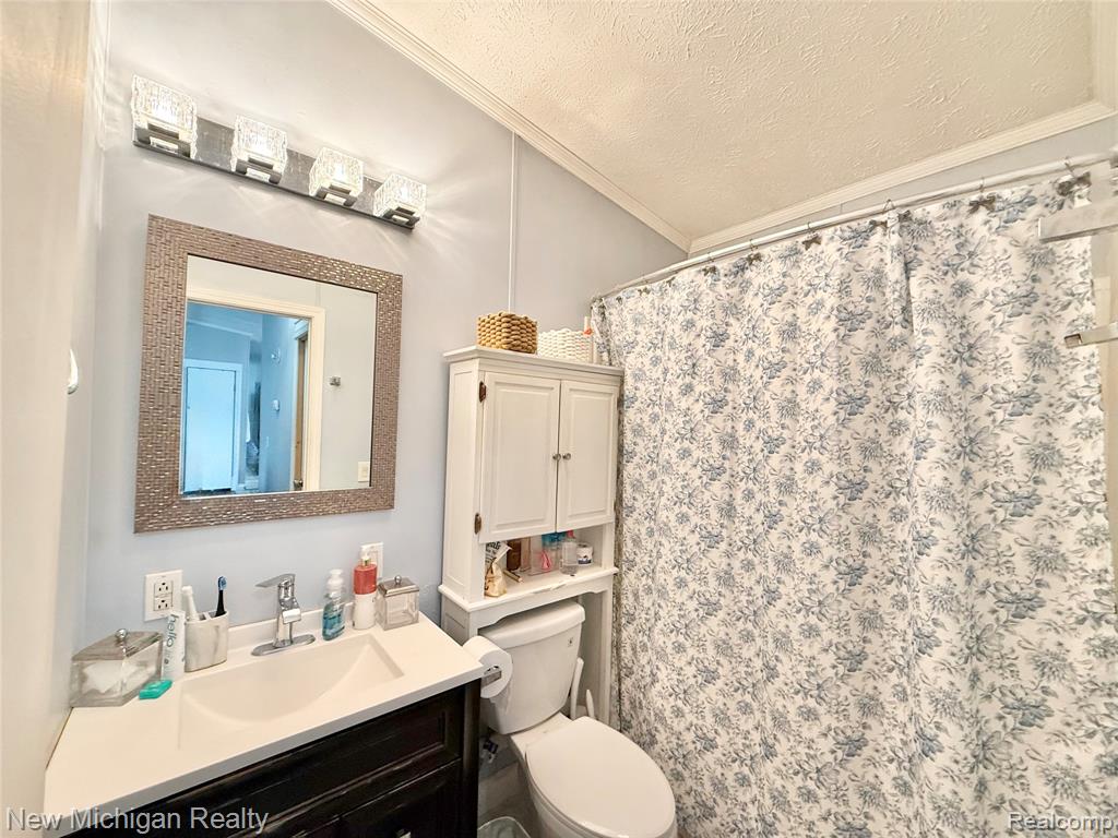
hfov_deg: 102.1
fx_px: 452
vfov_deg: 85.7
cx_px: 559
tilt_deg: +2.5
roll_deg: -1.1
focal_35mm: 14
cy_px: 419
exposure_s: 1/60
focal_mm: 2.22
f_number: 2.2
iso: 320
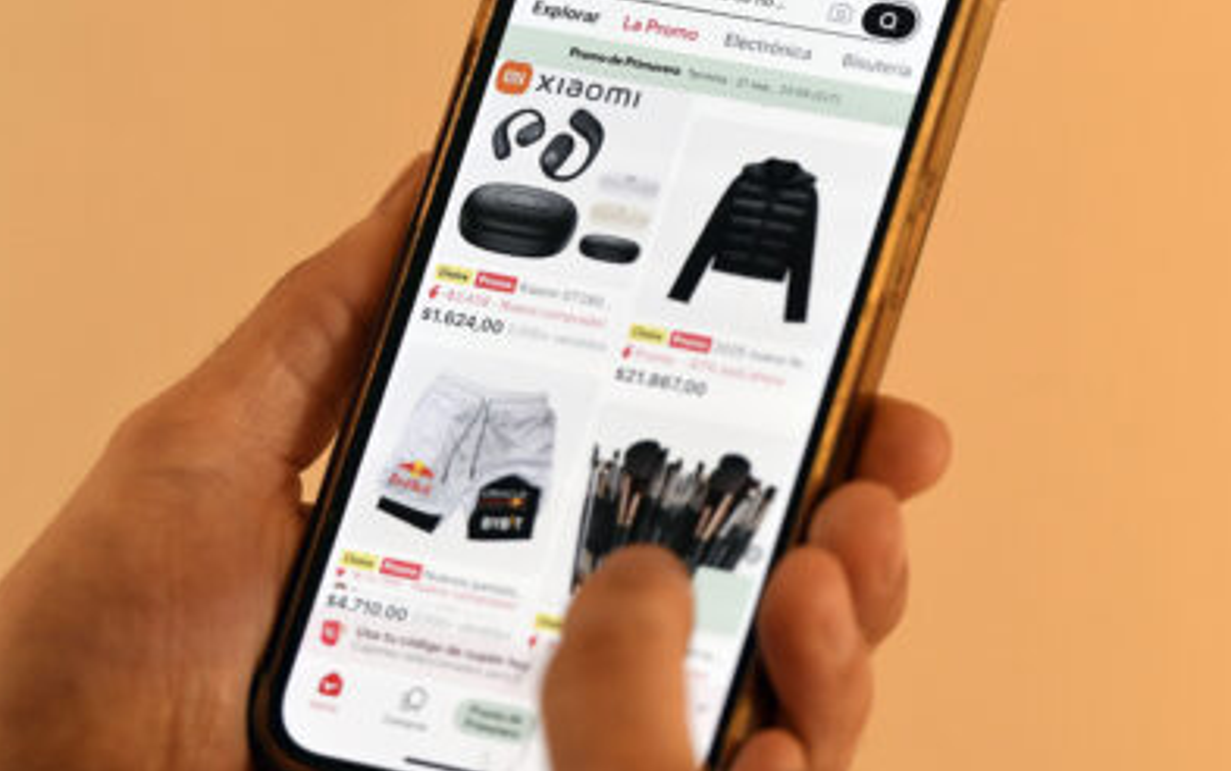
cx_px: 686
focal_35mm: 327
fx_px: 10962
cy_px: 298
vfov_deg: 4.0
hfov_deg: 6.4
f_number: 3.5
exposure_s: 1/125
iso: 1250
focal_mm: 175
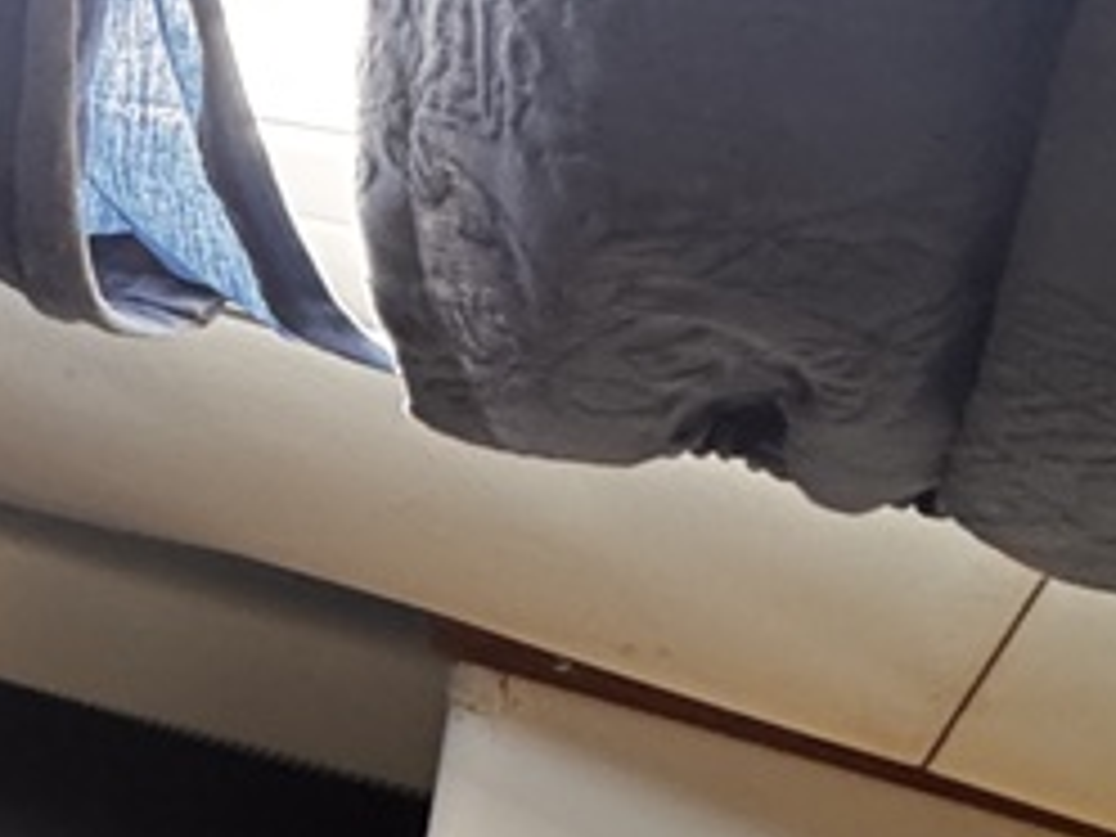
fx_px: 1838
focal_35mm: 57
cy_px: 252
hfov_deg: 19.2
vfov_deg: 25.5
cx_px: -1125
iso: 400
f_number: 2.2
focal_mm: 2.22
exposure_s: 1/60
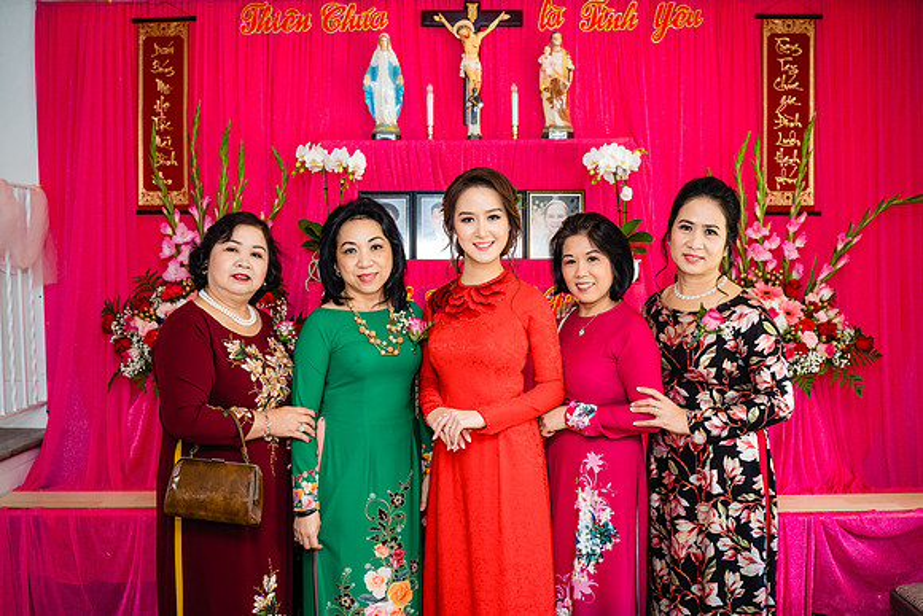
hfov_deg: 50.9
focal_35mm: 38
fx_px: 969
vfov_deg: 35.2
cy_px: 325
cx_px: 438
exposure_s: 1/160
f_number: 4
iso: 800
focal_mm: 34
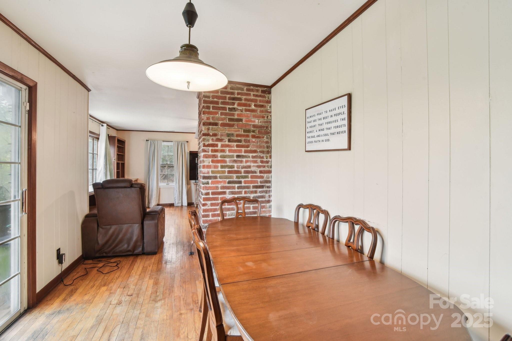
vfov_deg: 77.3
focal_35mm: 15
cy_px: 170
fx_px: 213
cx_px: 256
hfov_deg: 100.4
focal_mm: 15
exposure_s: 1/2.5
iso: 100
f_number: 11
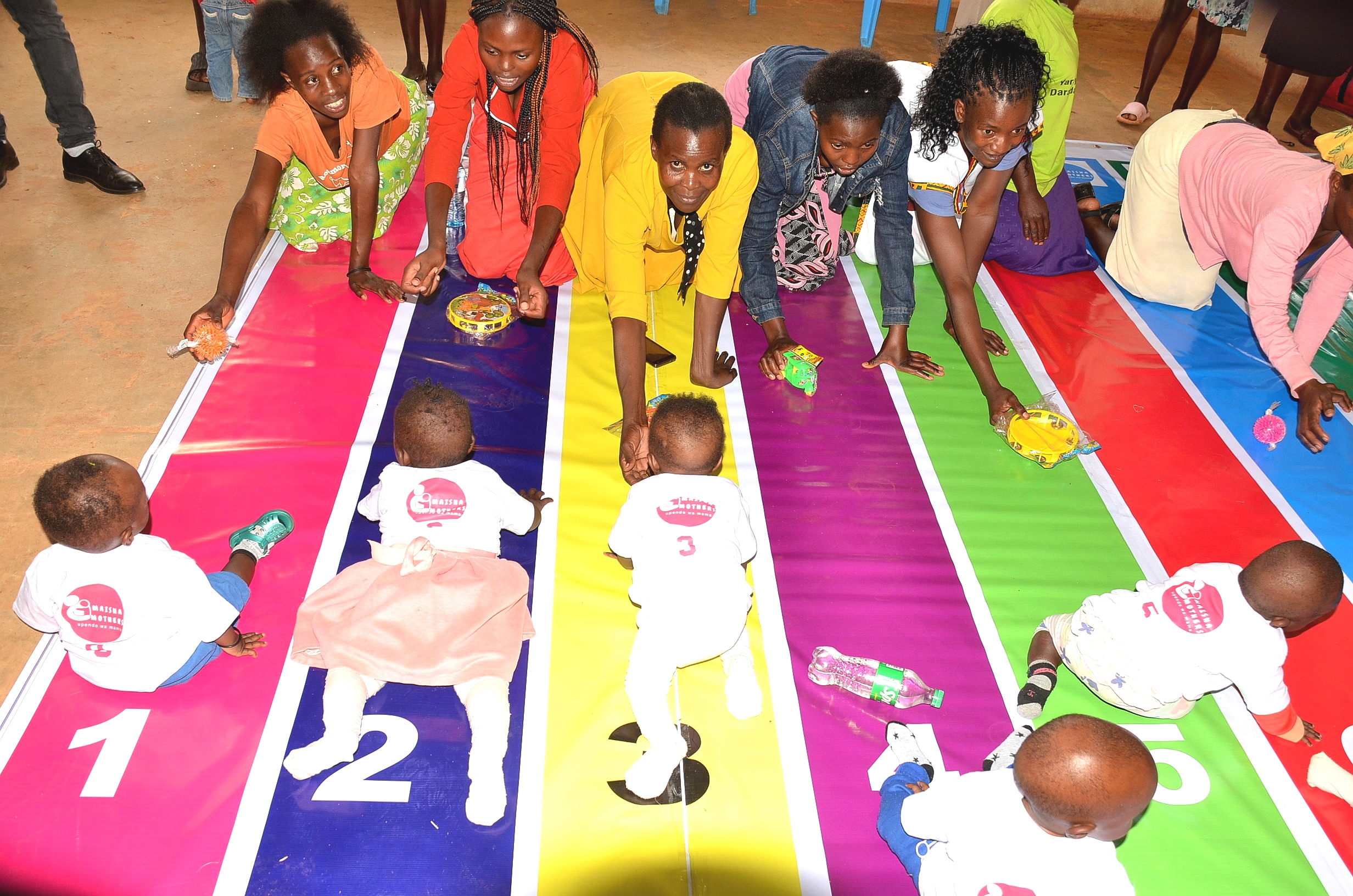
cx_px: 676
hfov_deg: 62.0
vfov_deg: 43.4
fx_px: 1125
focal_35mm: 30
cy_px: 448
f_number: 5
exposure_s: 1/60
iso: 320
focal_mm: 20
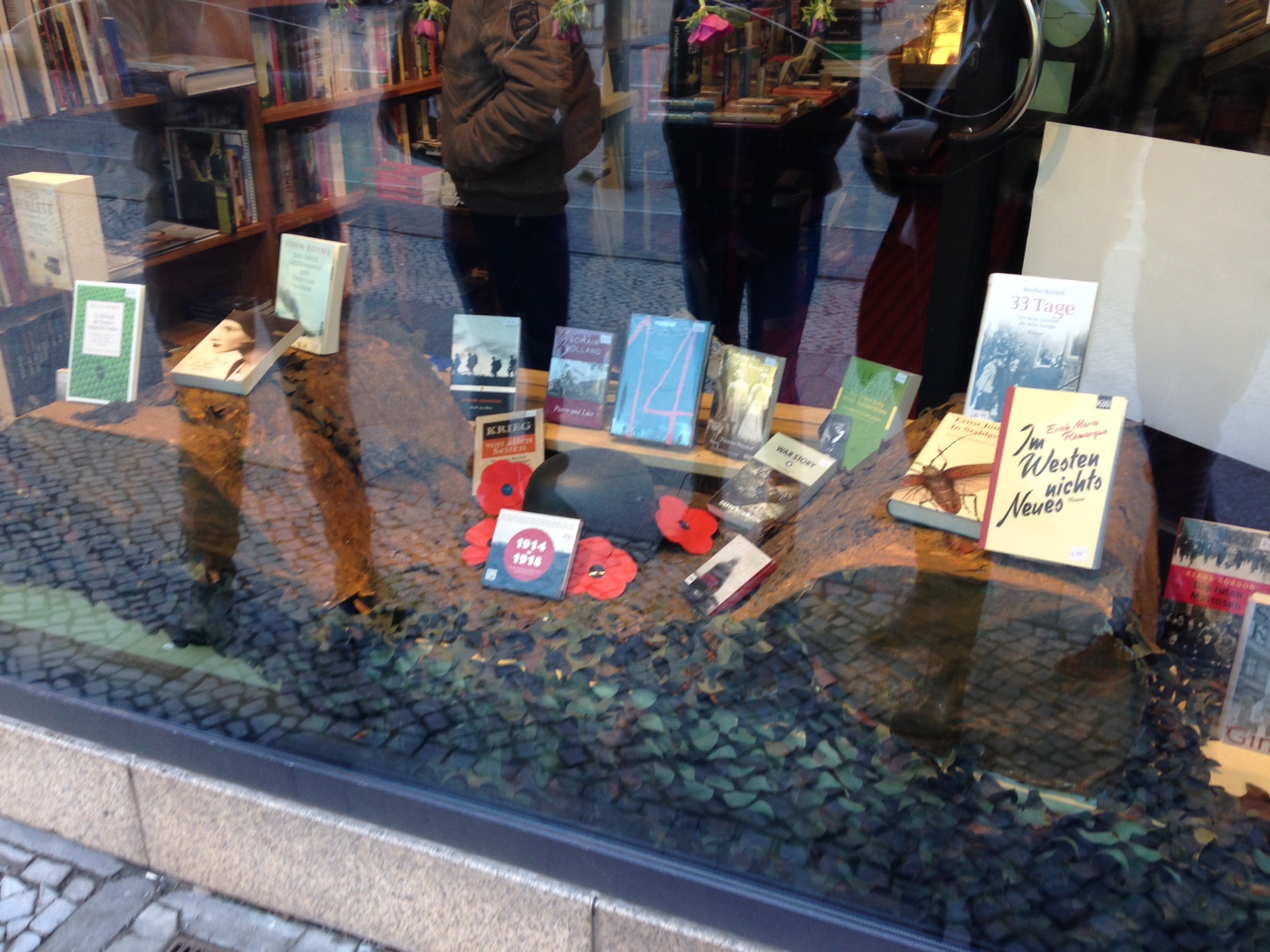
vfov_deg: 42.9
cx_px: 635
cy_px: 476
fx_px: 1211
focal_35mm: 33
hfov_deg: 55.4
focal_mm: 4.12
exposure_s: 1/24
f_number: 2.4
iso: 50
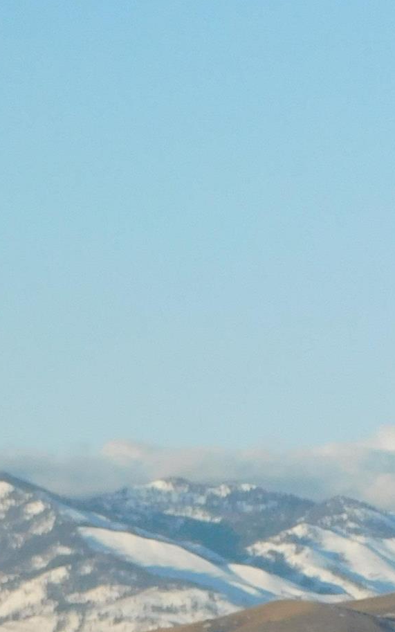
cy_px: 704
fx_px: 7059
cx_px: 1033
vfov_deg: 5.1
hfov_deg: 3.2
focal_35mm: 410
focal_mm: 20.3
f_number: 4.8
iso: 125
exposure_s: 1/500
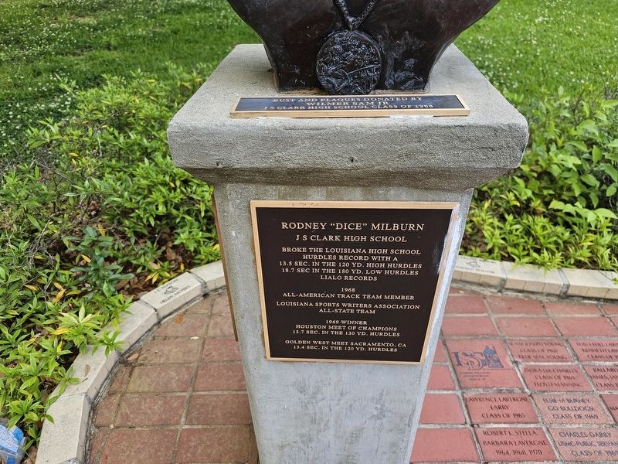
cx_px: 309
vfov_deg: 58.9
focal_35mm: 23
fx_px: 411
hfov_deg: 73.9
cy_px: 232
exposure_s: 1/207
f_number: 1.7
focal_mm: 6.3
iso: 40
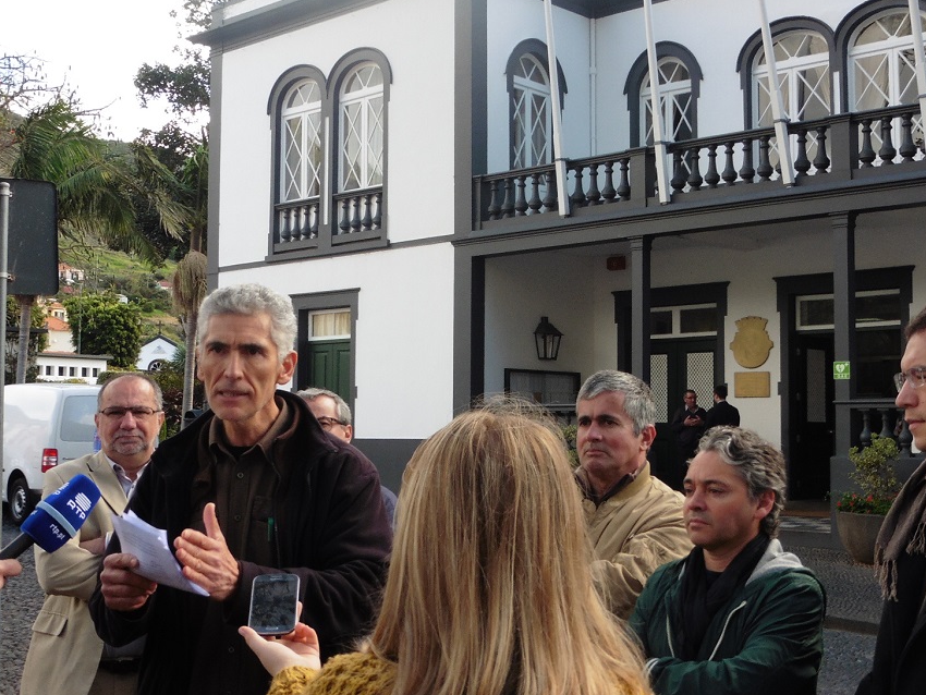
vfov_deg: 30.3
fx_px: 1284
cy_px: 320
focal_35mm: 48
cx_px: 524
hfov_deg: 39.6
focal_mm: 6.1
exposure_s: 1/100
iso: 100
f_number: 5
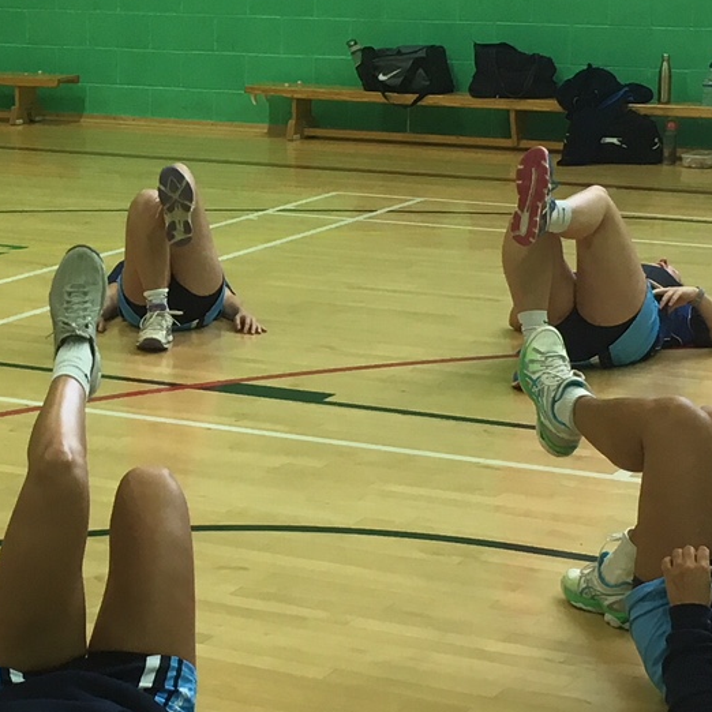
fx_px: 2304
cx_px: 115
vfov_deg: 17.6
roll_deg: +0.2
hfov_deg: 17.4
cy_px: 356
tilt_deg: -11.0
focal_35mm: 99
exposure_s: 1/33
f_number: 2.2
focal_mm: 4.15
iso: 25
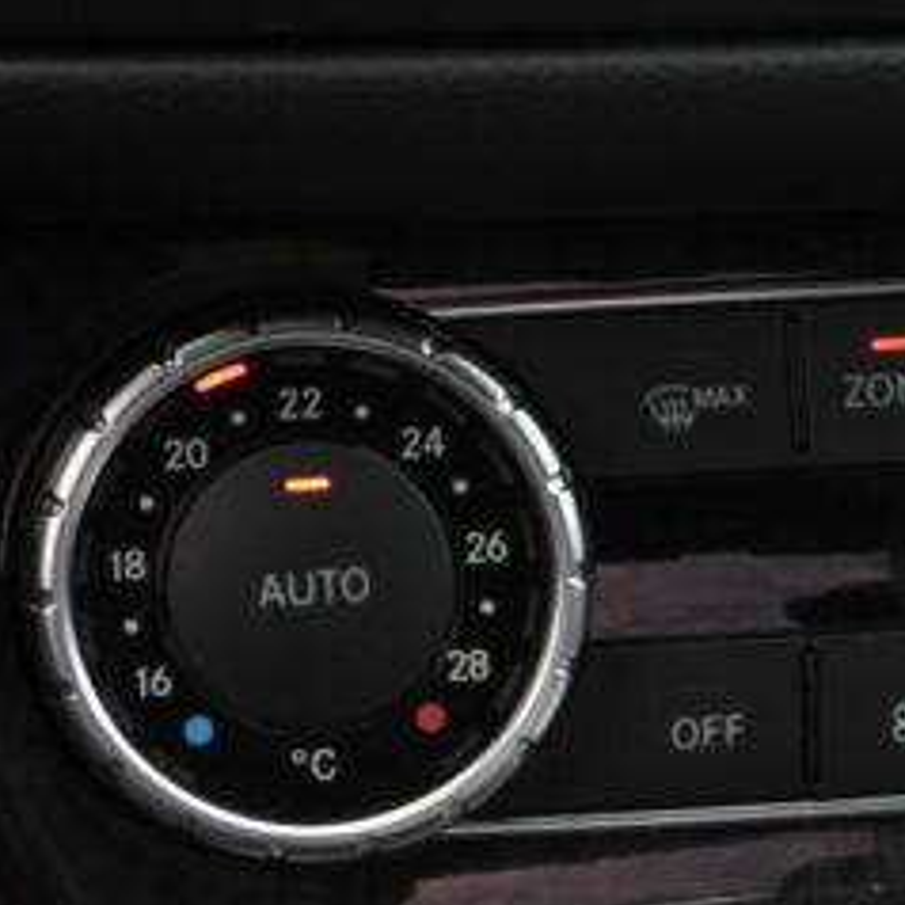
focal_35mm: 241
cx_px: 894
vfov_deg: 7.3
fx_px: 7128
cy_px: 369
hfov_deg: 7.2
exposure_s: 1/60
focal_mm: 16.3
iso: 100
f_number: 3.5
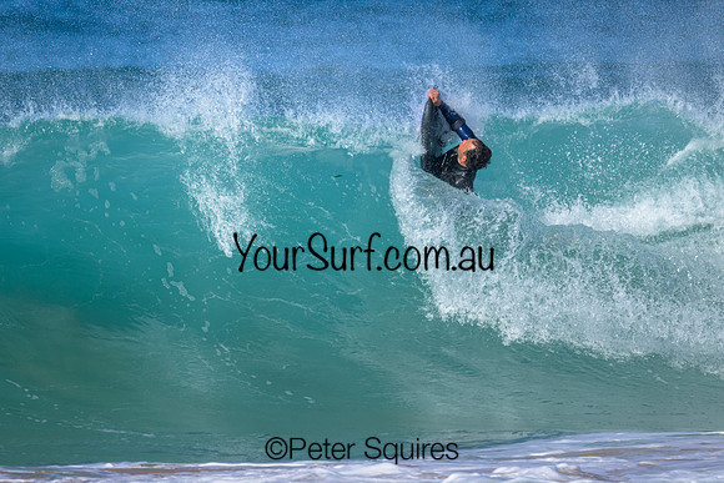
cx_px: 331
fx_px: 17874
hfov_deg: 2.3
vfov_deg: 1.5
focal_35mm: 889
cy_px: 240
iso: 280
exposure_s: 1/2000
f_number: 6.3
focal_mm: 800
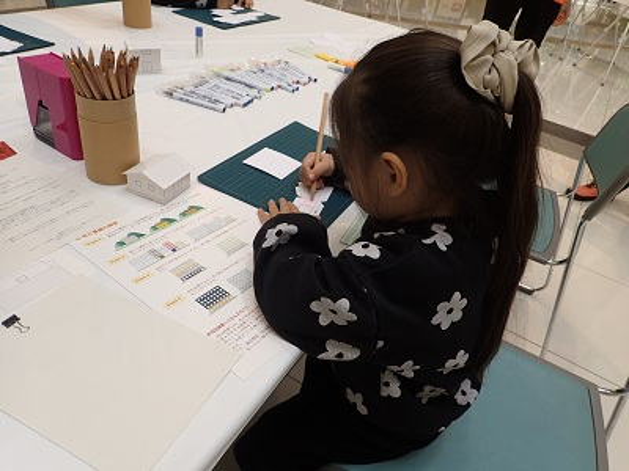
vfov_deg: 54.9
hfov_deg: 69.4
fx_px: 454
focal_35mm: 25
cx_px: 314
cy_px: 236
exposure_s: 1/80
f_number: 2.8
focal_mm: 4.5
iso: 100
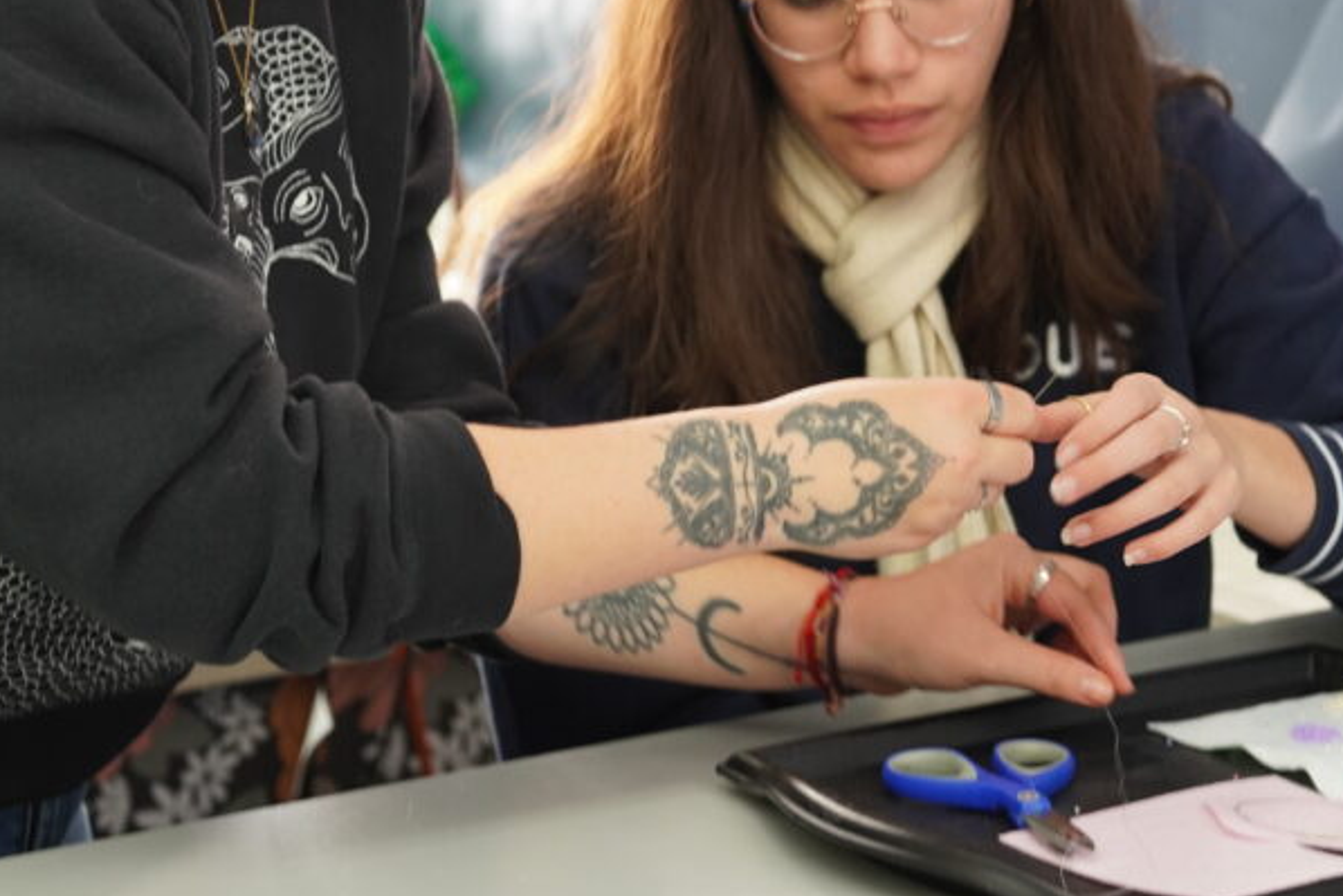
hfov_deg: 16.4
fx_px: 4667
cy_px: 181
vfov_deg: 10.9
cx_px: 622
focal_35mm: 125
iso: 640
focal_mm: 48.7
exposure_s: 1/80
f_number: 2.8
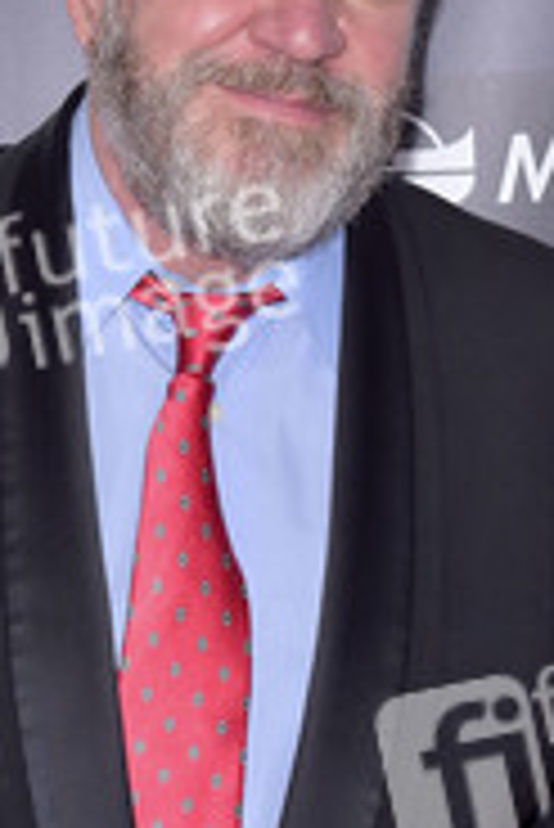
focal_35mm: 152
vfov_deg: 13.5
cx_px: 200
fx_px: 3502
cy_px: 518
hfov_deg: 9.0
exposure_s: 1/320
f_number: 6.3
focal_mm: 70
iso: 500
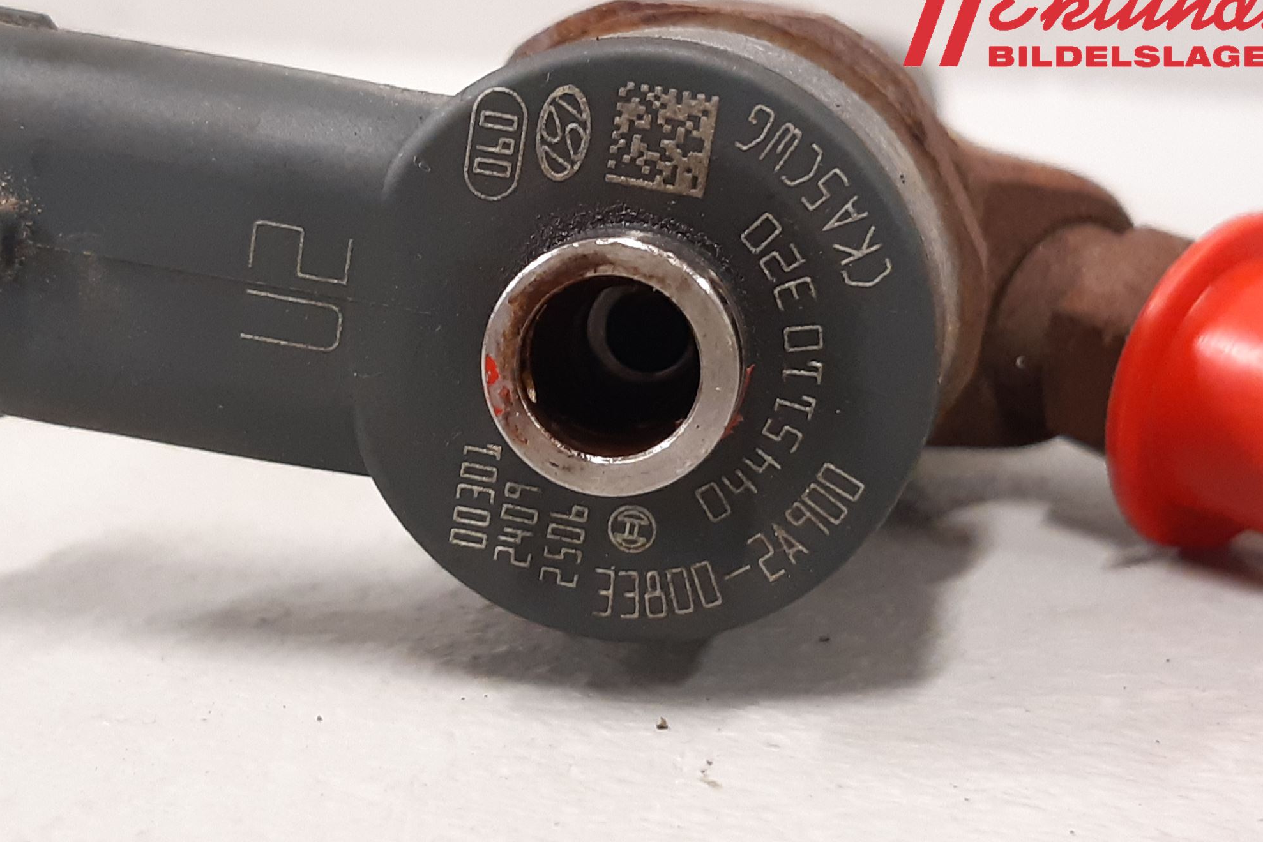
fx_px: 982
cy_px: 449
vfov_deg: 46.4
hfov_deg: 65.5
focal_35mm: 28
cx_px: 641
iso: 200
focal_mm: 3.93
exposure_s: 1/33
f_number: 1.7
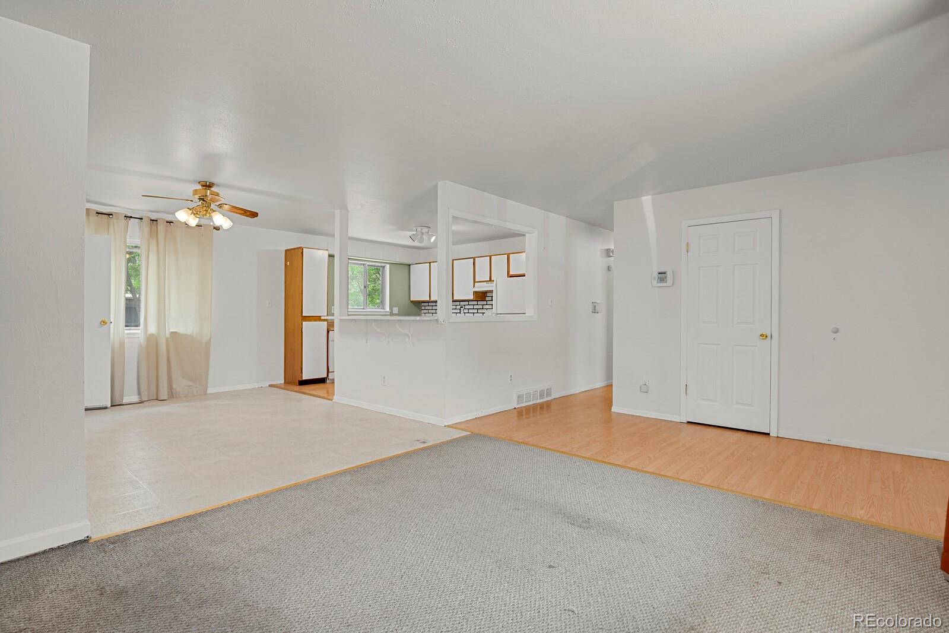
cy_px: 316
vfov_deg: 70.4
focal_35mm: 17
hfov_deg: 93.3
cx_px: 474
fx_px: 448
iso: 7200
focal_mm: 17
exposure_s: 1/20
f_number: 8
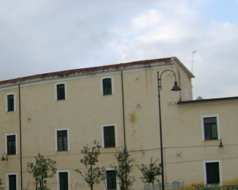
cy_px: 123
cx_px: 8
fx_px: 528
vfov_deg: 20.4
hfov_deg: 24.4
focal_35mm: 75
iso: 100
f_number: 2.8
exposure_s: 1/361
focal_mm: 6
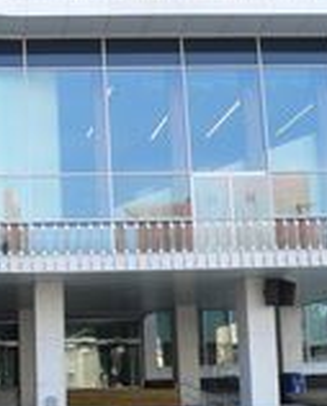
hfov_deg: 18.4
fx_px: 965
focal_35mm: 80
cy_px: 206
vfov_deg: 23.8
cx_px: -44
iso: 80
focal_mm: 6
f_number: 4
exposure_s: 1/100
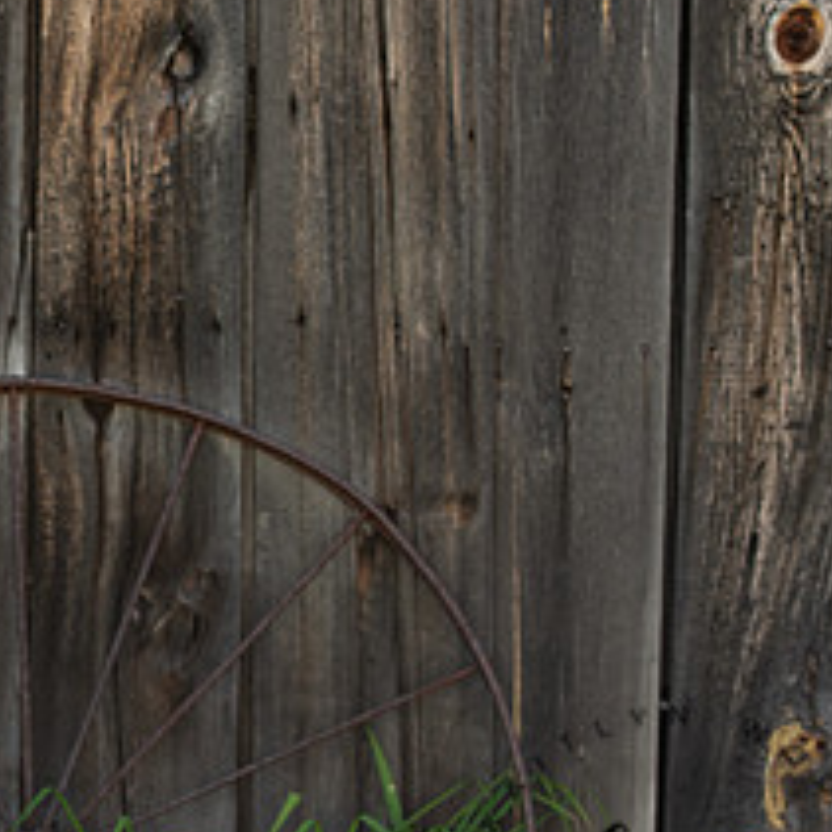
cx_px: -114
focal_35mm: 190
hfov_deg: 9.1
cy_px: 416
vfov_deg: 9.2
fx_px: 5167
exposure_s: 1/200
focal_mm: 80
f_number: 5.6
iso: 400
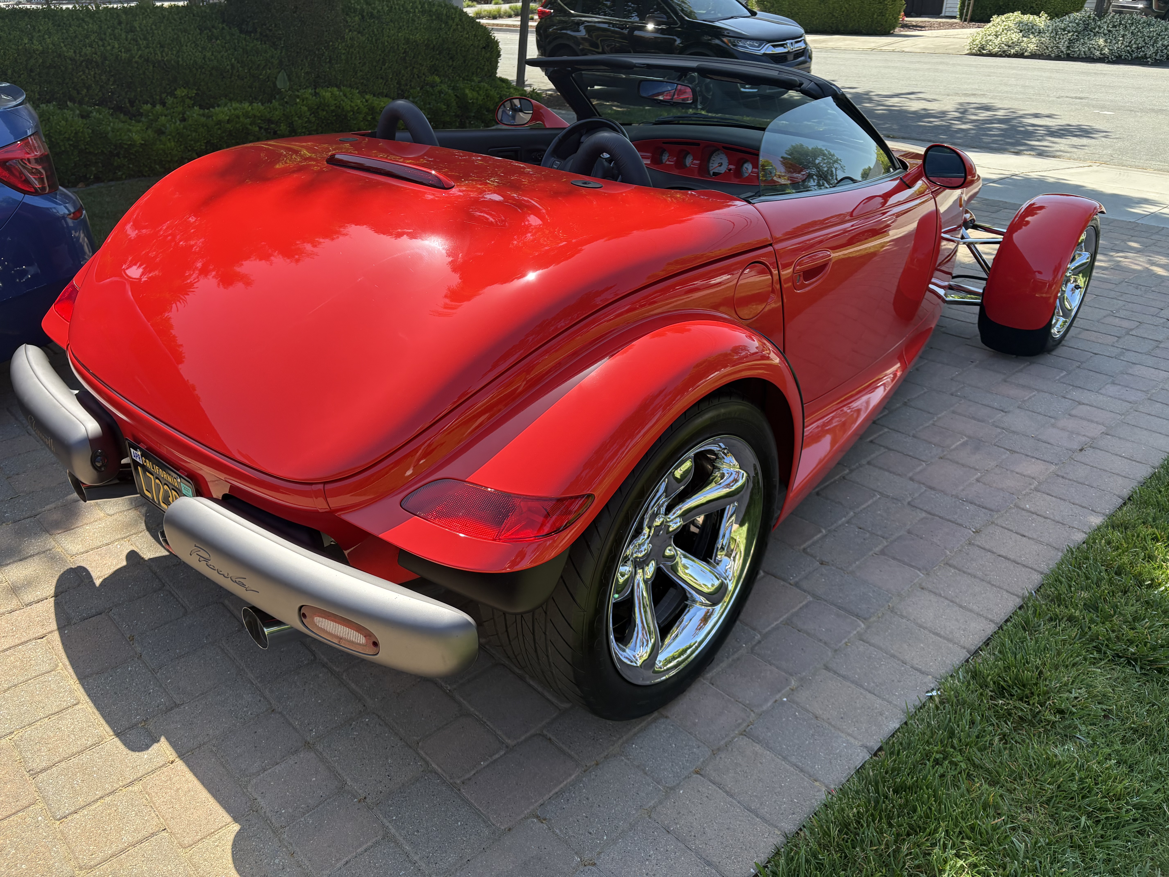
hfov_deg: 67.3
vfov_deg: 53.1
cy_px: 438
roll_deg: +0.6
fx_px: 878
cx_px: 584
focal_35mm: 26
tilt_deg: -26.1
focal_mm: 5.96
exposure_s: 1/1155
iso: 64
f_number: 1.6
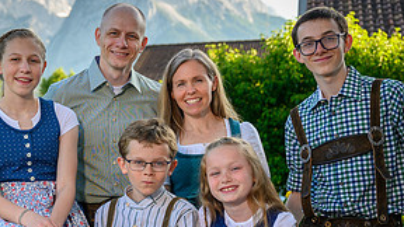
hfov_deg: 23.8
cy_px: 231
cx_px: 40
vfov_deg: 13.7
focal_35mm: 87
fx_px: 932
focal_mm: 34
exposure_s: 1/1250
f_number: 2.8
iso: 400
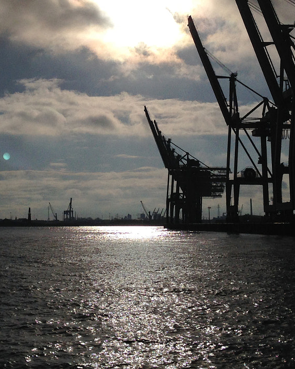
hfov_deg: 21.1
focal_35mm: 72
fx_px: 786
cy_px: 82
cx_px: 84
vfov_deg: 26.0
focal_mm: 4.12
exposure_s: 1/55556
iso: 64
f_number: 2.4
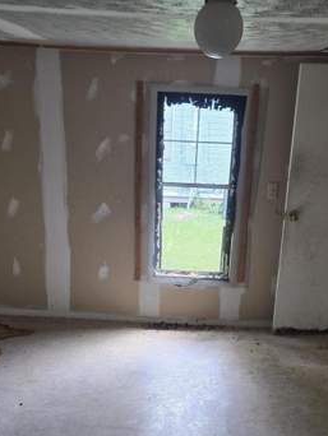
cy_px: 325
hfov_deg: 33.6
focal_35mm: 43
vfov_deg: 42.5
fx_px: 543
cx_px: 177
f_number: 1.7
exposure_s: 1/120
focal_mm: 6.3
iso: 250
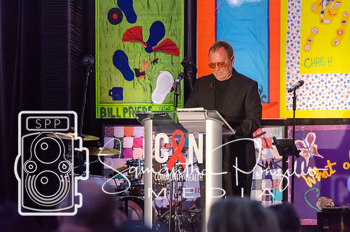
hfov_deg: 8.0
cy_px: 116
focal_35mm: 257
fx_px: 2498
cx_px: 175
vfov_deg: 5.3
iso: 3200
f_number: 5
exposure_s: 1/60
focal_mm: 165
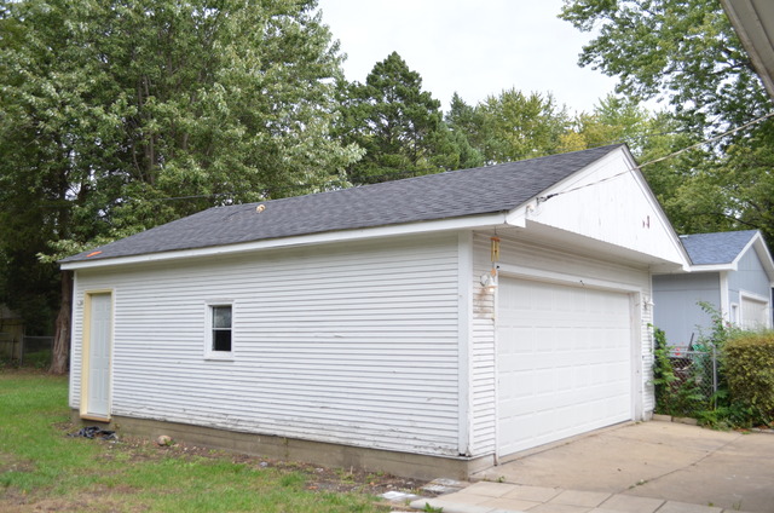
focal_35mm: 33
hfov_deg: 57.3
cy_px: 256
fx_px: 708
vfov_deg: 39.8
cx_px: 387
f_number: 4.5
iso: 500
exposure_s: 1/1600
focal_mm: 22
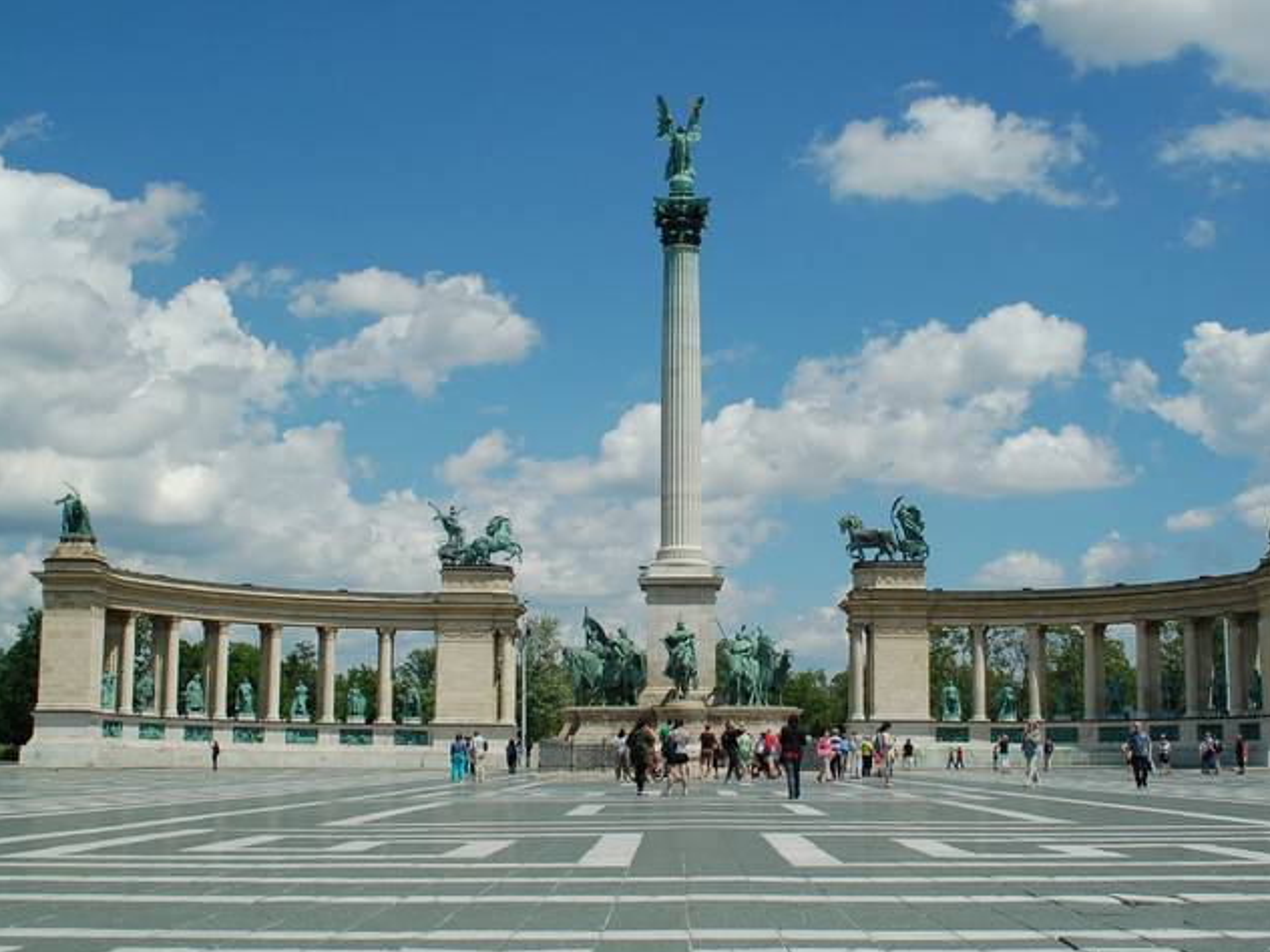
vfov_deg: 31.5
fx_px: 1688
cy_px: 478
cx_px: 685
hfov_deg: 41.2
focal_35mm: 46
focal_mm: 28
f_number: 8
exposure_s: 1/2000
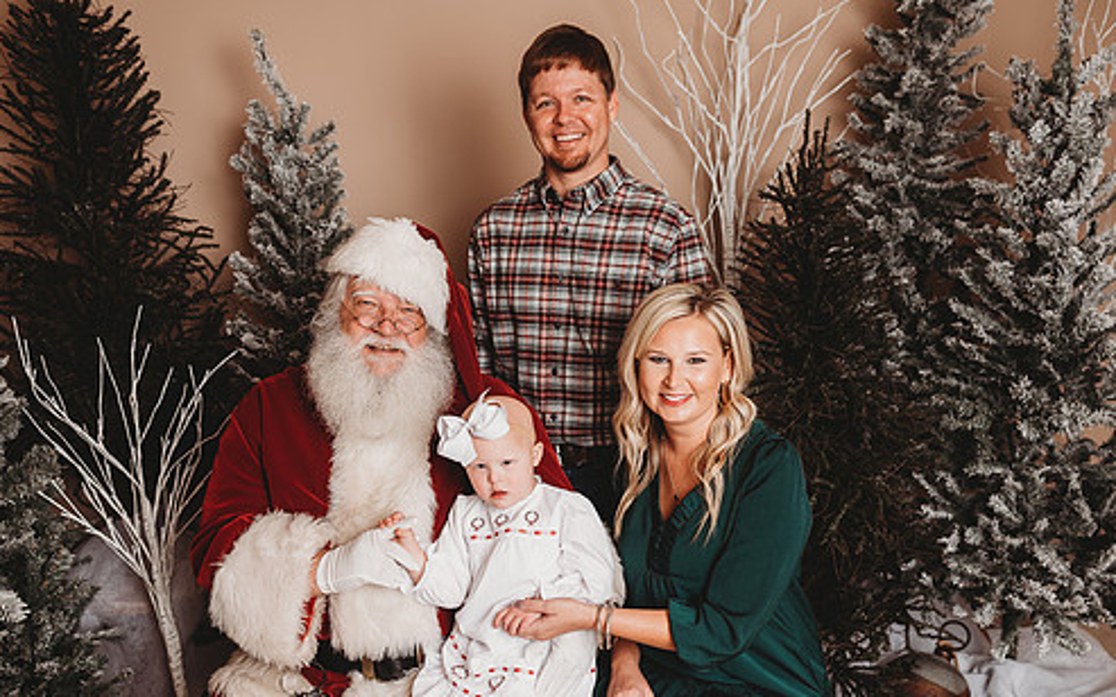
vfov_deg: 39.1
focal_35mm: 32
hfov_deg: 59.7
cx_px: 550
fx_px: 973
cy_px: 450
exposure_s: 1/160
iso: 100
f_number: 3.2
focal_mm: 24
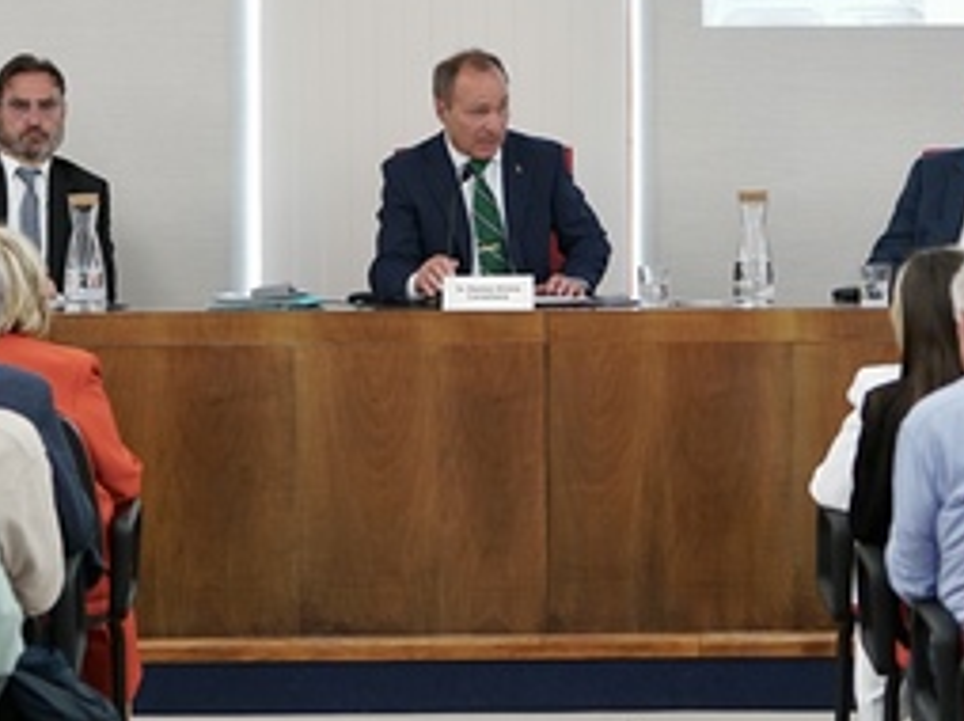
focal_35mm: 182
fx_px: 5064
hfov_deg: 10.9
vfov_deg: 8.1
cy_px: 283
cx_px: 512
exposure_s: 1/50
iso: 800
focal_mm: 80
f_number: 3.2
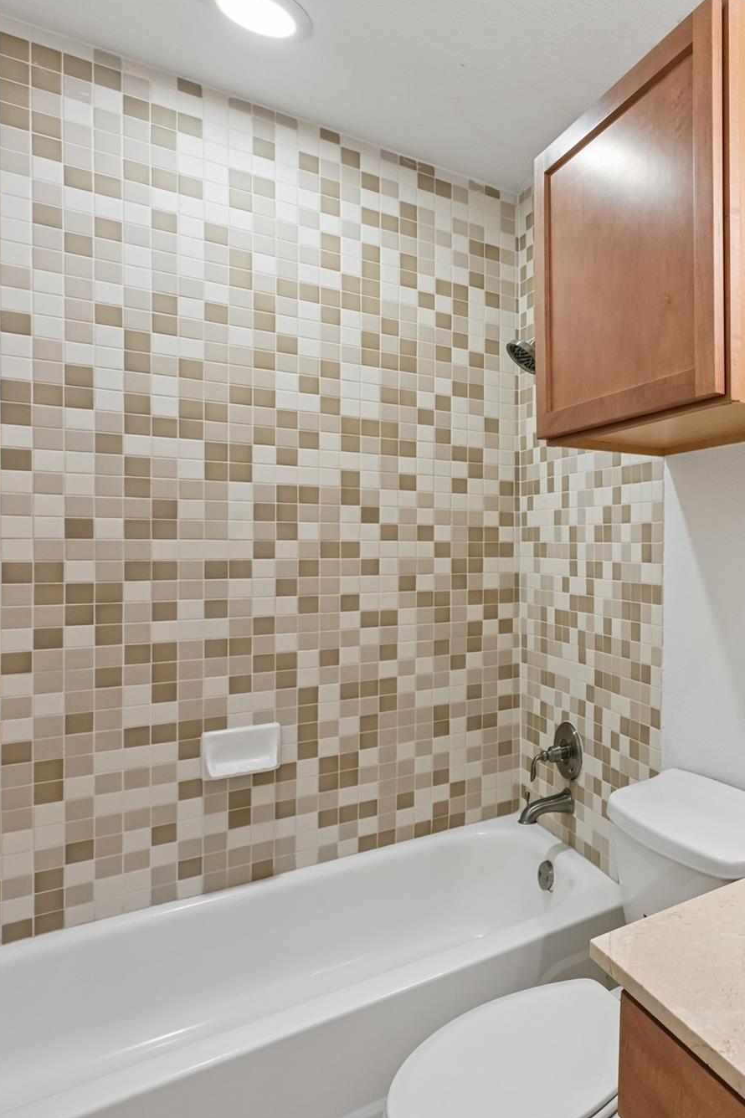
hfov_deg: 45.6
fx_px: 714
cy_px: 554
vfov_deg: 76.1
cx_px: 758
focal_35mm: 23
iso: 400
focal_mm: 15
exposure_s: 1/10
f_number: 6.7
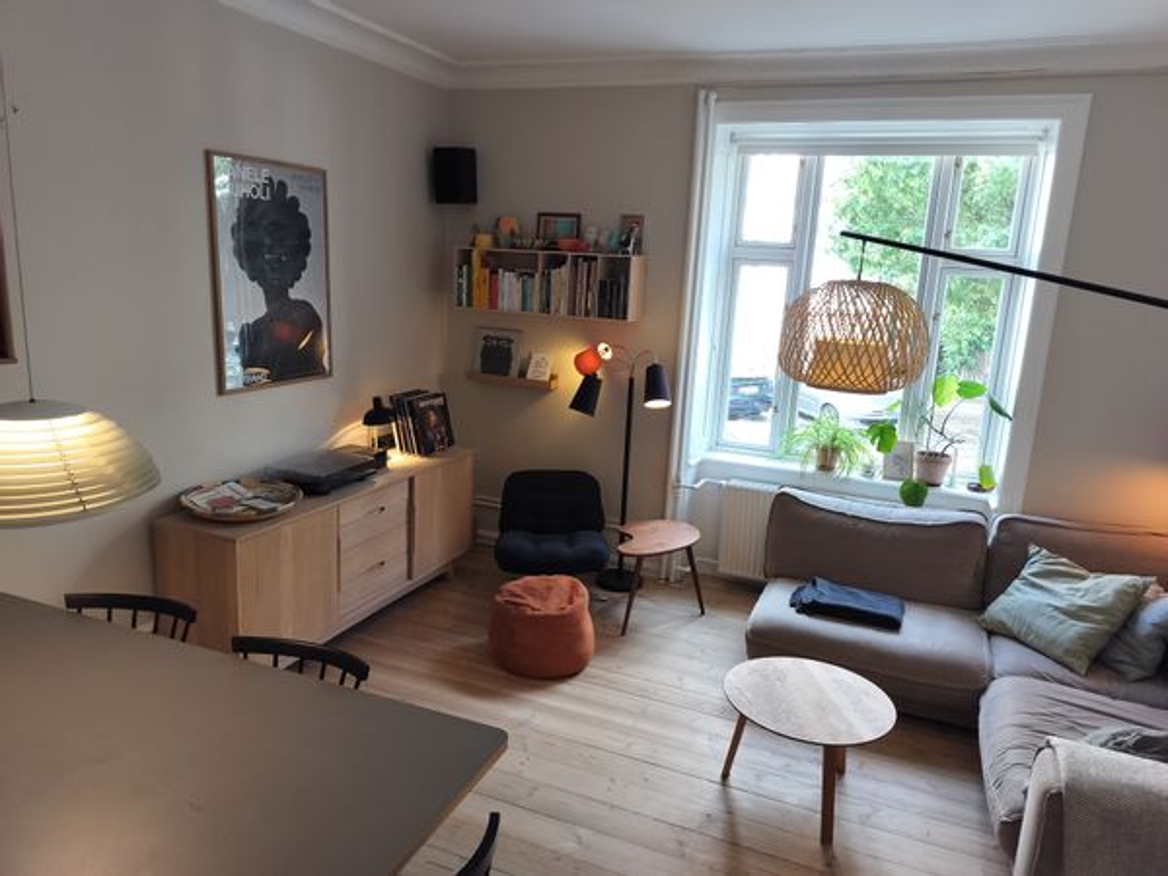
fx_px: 810
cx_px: 584
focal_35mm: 24
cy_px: 438
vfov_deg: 56.8
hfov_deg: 71.6
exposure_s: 1/30
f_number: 1.7
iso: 125
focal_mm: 5.24
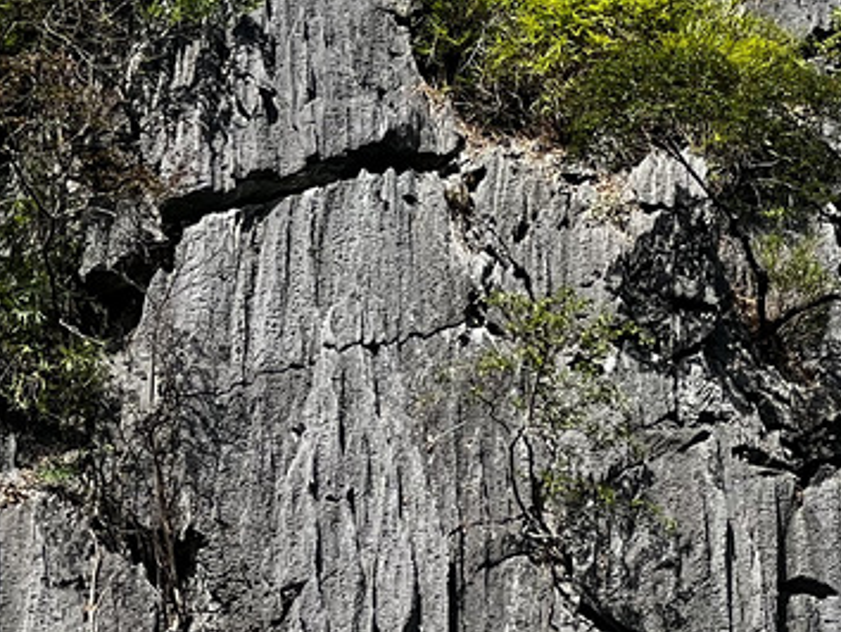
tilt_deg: +36.9
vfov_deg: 5.7
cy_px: 102
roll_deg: +0.3
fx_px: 6345
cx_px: 691
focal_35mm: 261
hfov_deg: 7.6
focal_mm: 9
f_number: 2.8
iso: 32
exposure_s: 1/347
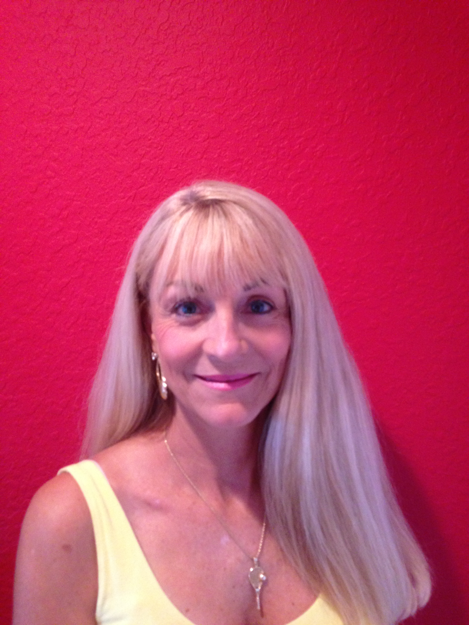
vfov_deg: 55.4
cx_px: 234
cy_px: 312
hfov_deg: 42.9
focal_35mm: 33
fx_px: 596
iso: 320
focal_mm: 4.13
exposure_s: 1/20
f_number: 2.4
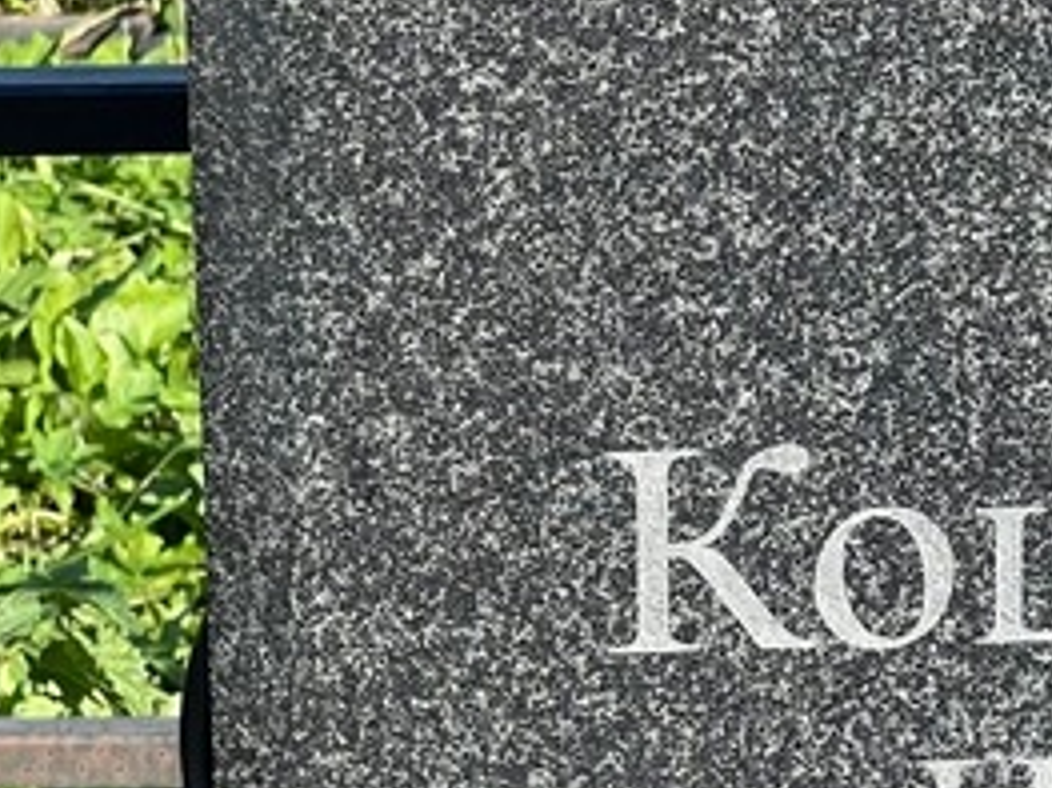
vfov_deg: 6.3
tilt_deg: -25.8
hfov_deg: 8.4
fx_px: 7108
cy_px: 832
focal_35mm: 234
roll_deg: -1.4
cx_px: 1248
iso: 32
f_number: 2.8
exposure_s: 1/236
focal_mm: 9
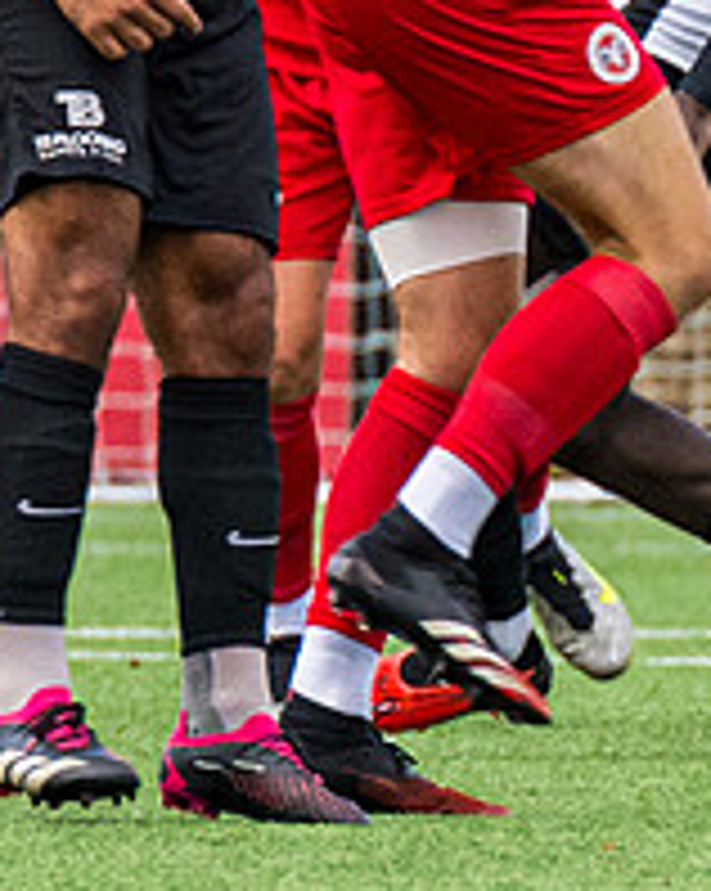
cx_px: 265
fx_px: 60960
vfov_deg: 0.8
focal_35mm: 2314
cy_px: 101
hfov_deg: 0.7
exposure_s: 1/1600
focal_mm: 280
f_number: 4.5
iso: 800
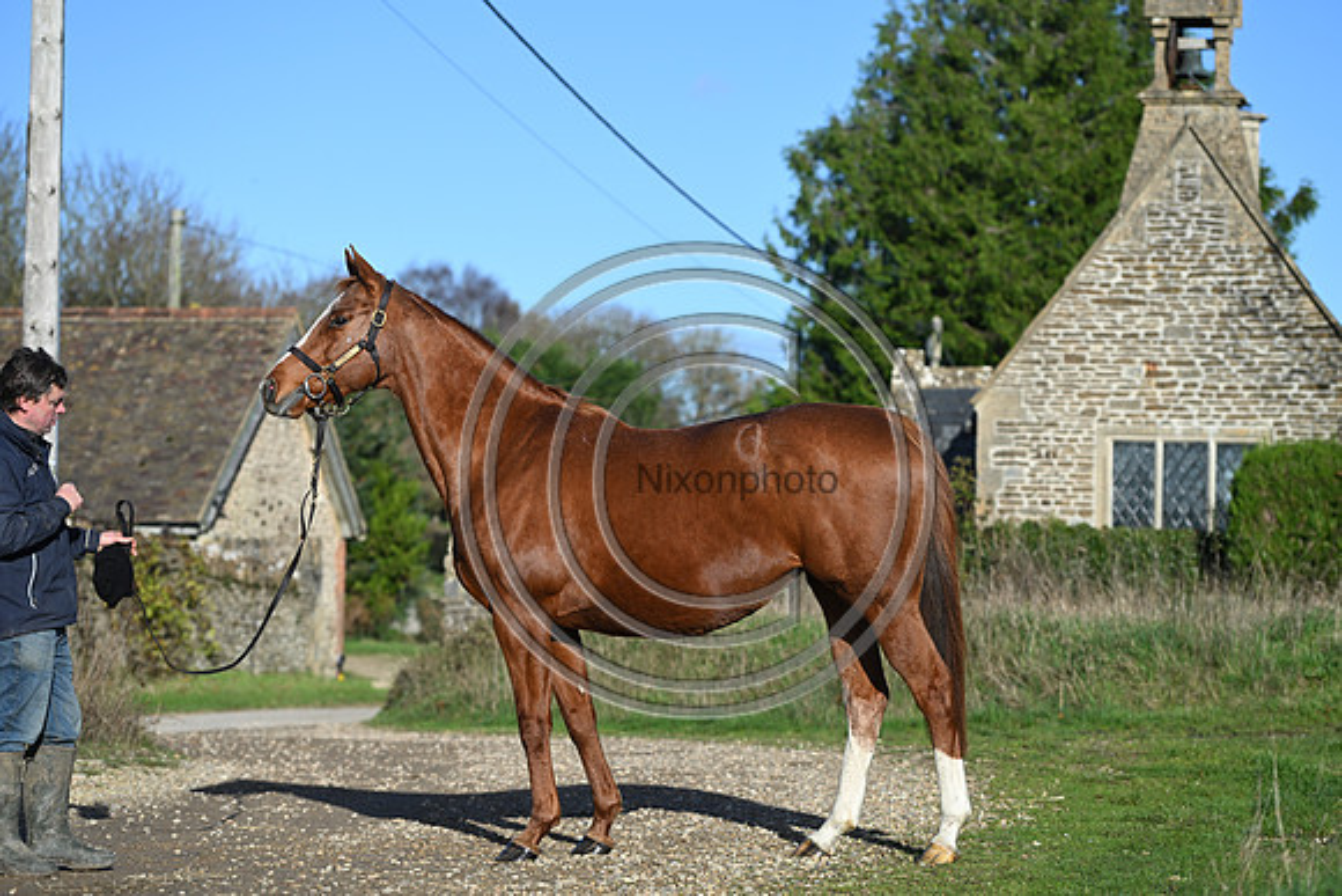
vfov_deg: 14.0
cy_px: 448
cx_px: 671
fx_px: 3654
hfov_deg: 20.8
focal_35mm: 98
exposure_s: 1/1250
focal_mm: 98
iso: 100
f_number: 3.5
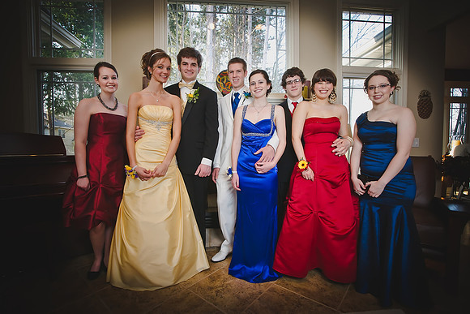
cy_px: 157
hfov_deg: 93.3
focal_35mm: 17
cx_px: 235
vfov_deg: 70.5
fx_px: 222
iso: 400
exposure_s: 1/50
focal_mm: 17
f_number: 5.6
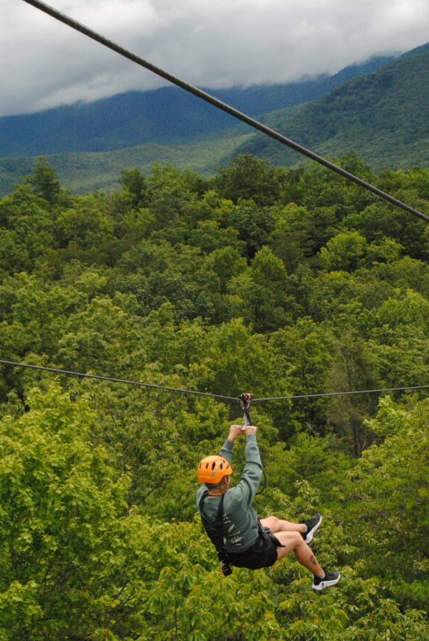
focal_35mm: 55
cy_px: 324
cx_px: 243
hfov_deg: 24.7
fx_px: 981
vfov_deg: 36.2
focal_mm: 32
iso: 1600
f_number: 14
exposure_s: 1/800
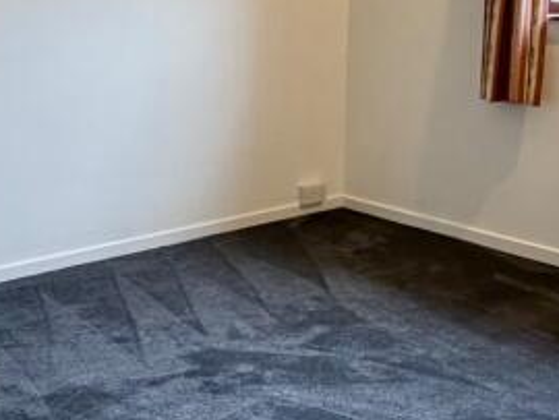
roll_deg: +1.3
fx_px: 857
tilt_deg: -9.4
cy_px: 145
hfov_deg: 35.3
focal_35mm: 53
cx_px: 137
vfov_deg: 27.4
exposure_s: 1/110
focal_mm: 2.22
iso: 320
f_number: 2.2
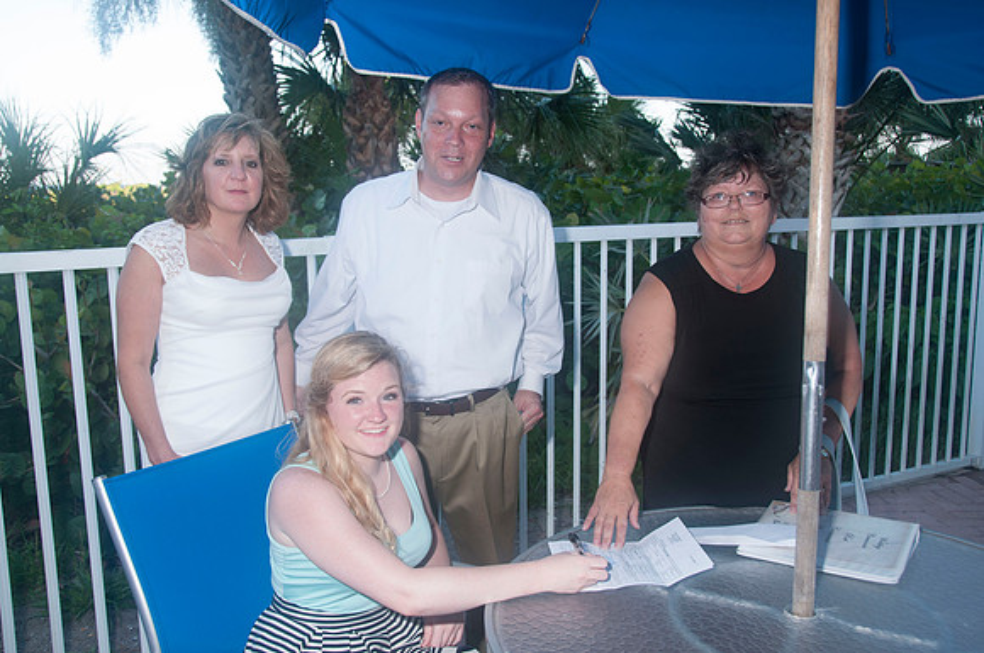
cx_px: 492
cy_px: 326
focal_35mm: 33
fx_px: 901
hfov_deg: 57.3
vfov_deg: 39.9
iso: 200
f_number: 5.6
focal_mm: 22
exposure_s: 1/125
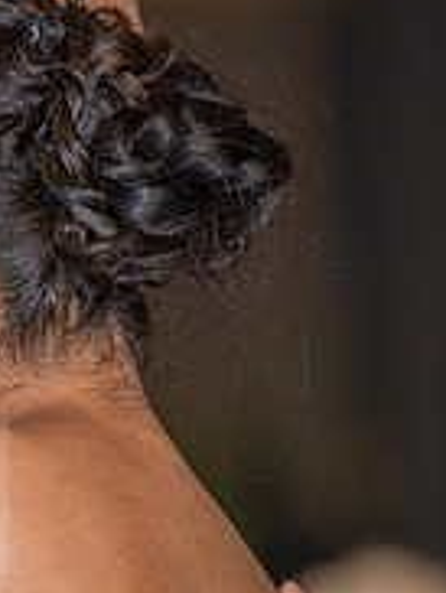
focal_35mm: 612
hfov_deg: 2.4
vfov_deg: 3.2
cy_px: 497
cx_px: -267
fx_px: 10489
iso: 1000
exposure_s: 1/125
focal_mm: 200
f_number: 2.8
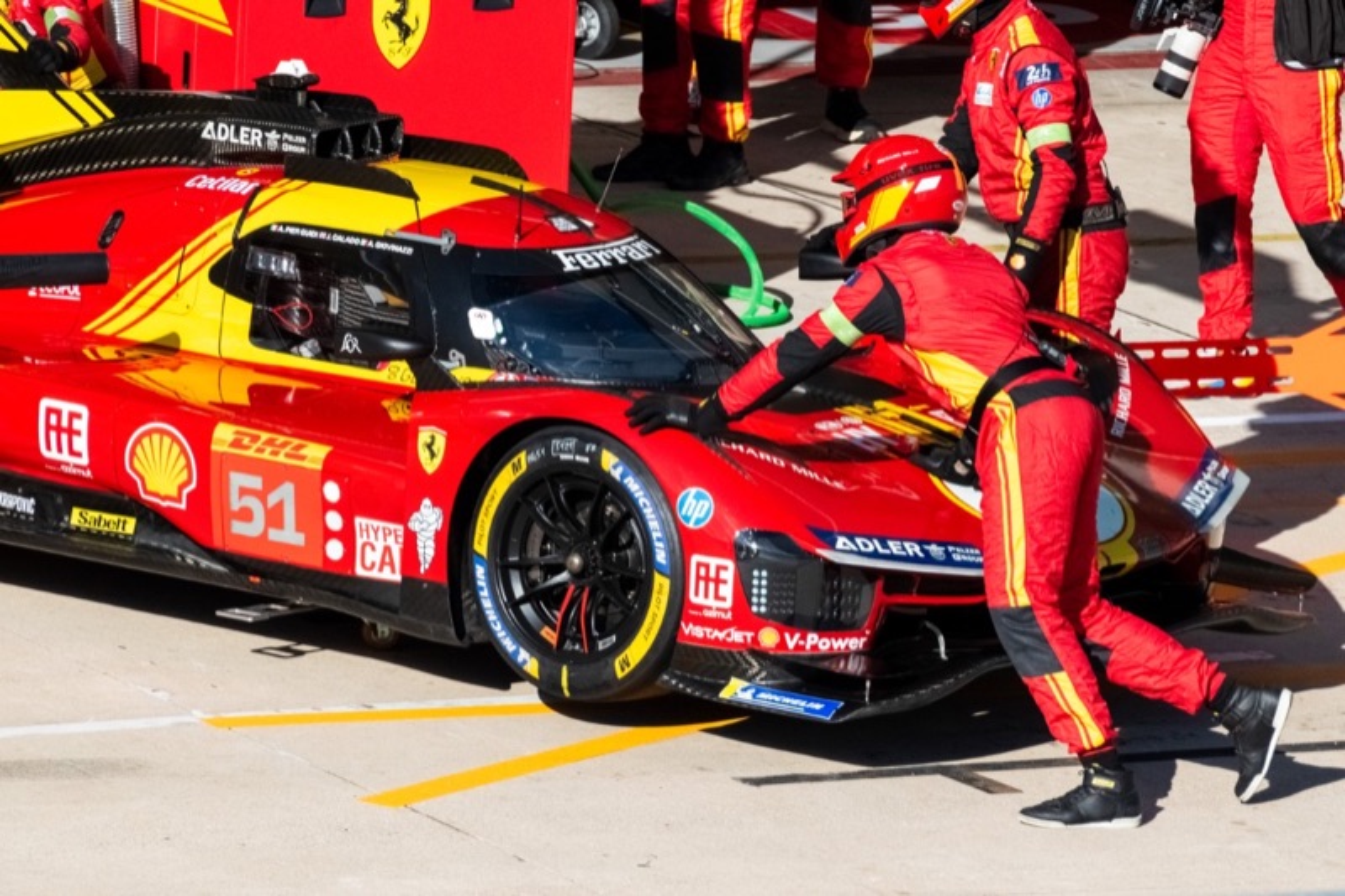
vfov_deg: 1.8
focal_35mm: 750
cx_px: 672
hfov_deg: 2.8
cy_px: 448
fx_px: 28013
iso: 2000
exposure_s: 1/4000
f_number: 8
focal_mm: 500
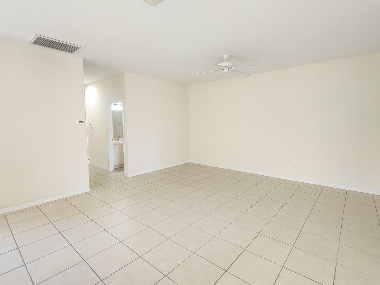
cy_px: 138
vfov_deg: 78.1
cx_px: 198
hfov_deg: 94.4
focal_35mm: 16
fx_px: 176
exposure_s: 1/60
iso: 250
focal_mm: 2.2
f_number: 2.2
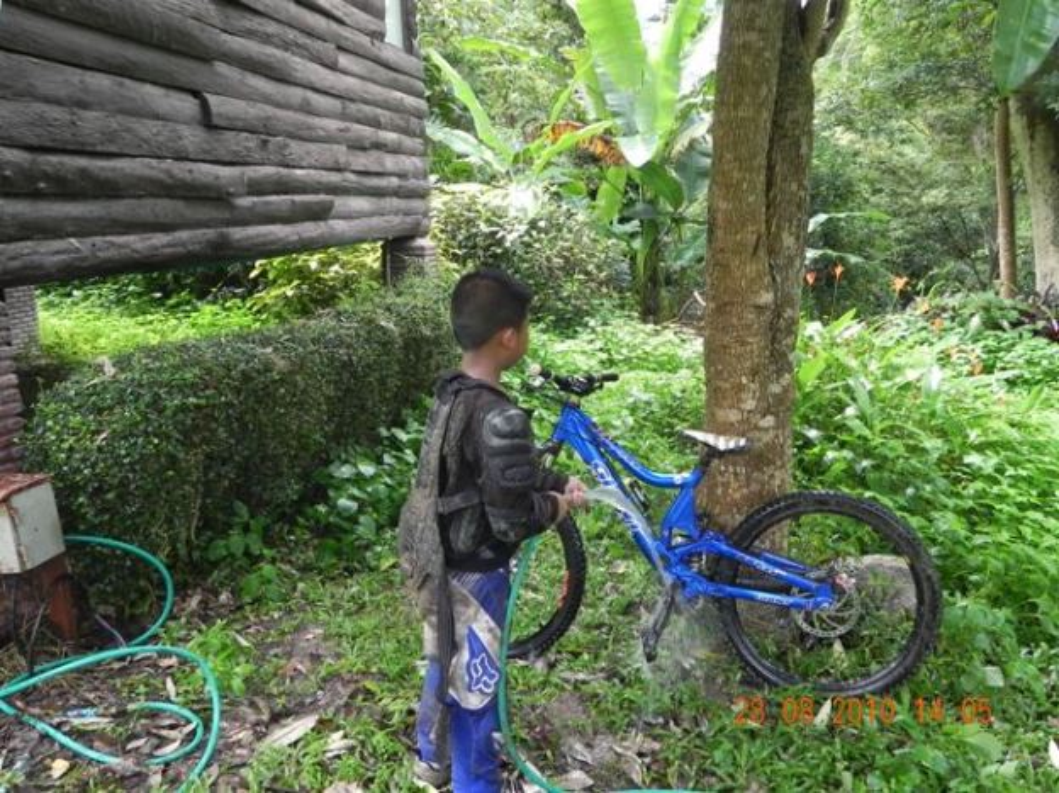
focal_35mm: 29
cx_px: 530
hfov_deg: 61.7
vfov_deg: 48.2
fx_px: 887
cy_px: 396
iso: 160
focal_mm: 5.2
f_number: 3.5
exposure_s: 1/91.8
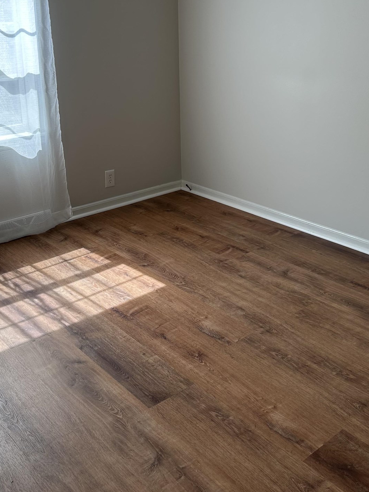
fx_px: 554
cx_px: 182
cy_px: 153
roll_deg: -0.1
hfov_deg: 36.8
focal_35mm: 39
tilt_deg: -13.0
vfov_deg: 46.9
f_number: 1.78
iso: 80
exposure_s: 1/263
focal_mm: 6.86
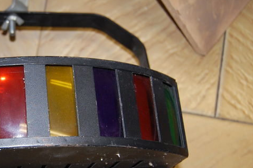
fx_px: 506
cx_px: 30
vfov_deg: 18.9
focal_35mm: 72
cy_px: 96
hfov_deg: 27.2
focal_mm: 23
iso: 400
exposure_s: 1/60
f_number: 3.8
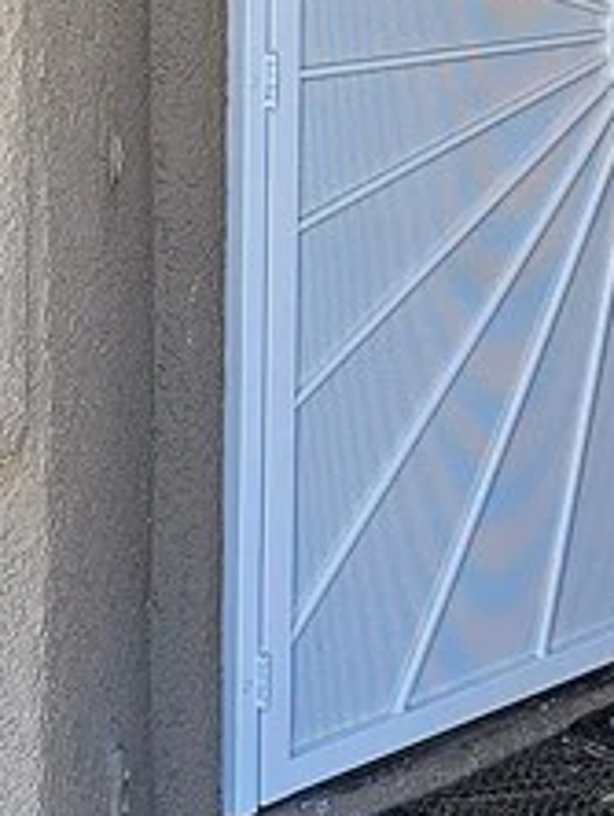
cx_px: 665
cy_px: 4
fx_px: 2502
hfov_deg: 13.7
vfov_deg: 18.1
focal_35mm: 106
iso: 64
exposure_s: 1/207
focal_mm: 6.3
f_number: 1.7
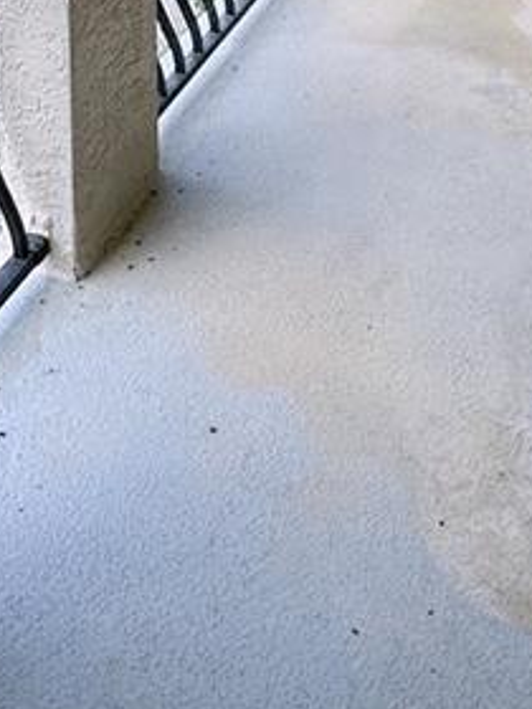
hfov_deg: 24.4
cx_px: 210
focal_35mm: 60
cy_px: -337
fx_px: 1229
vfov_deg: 25.1
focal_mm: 2.22
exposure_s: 1/489
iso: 40
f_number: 2.2
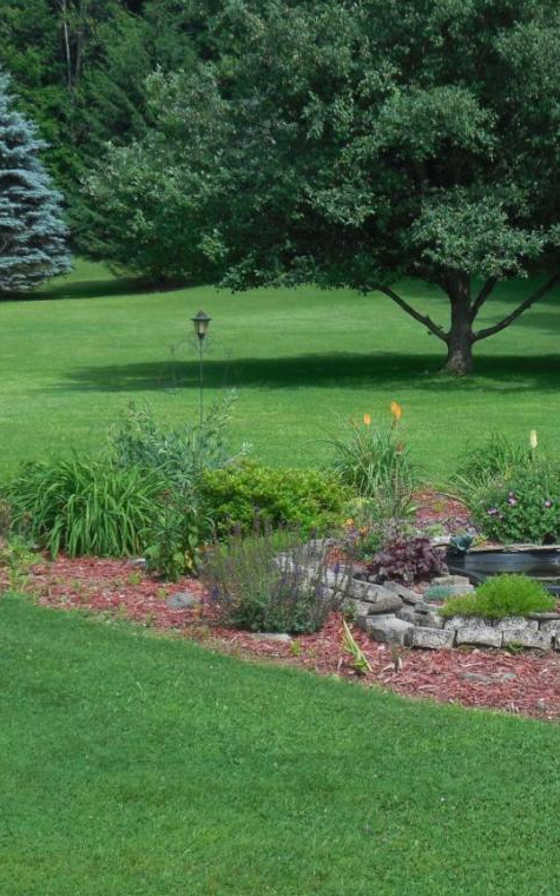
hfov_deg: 18.4
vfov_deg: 29.4
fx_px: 1709
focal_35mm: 70
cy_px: 452
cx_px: 467
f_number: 4.8
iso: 125
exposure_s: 1/400
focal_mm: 8.8
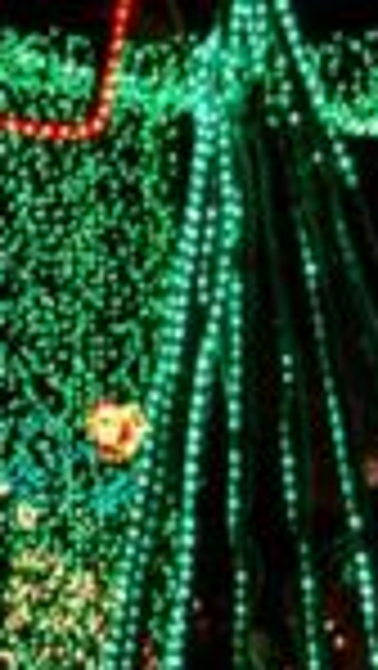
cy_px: 88
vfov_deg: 11.0
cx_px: -922
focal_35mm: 195
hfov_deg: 5.7
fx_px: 3473
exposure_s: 1/6
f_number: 5
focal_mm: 29
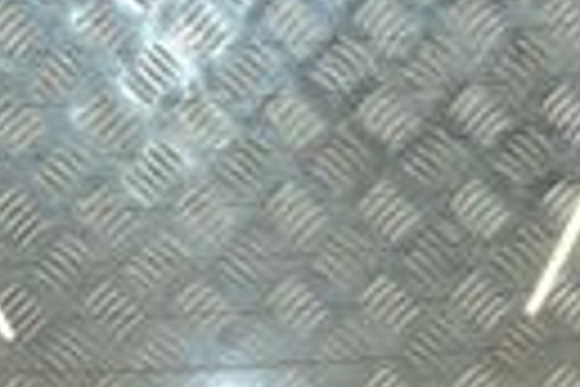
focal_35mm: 164
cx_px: 328
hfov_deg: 12.5
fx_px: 2642
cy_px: 166
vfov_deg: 8.4
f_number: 8
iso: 800
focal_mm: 22
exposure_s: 1/200
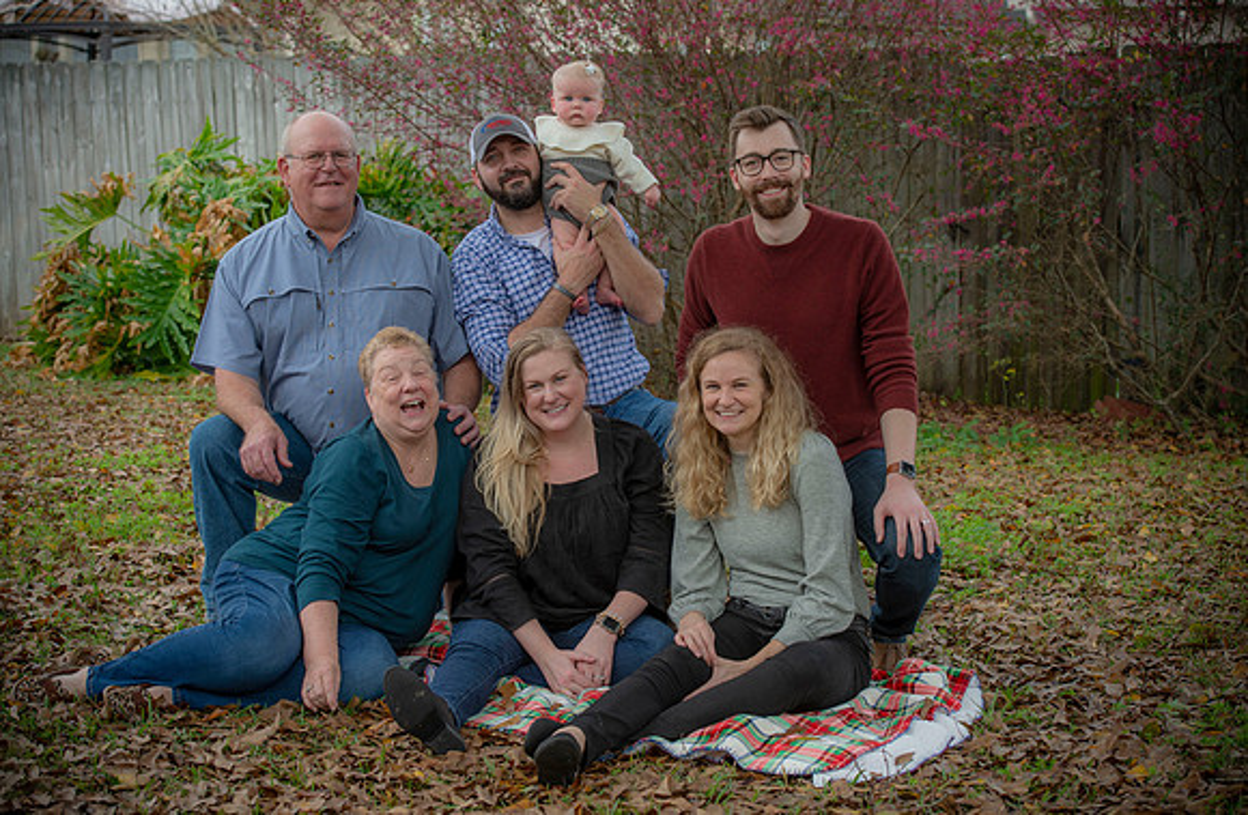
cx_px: 625
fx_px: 2430
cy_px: 402
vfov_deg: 19.0
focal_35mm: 71
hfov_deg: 28.8
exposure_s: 1/200
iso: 160
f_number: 5.6
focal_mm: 70
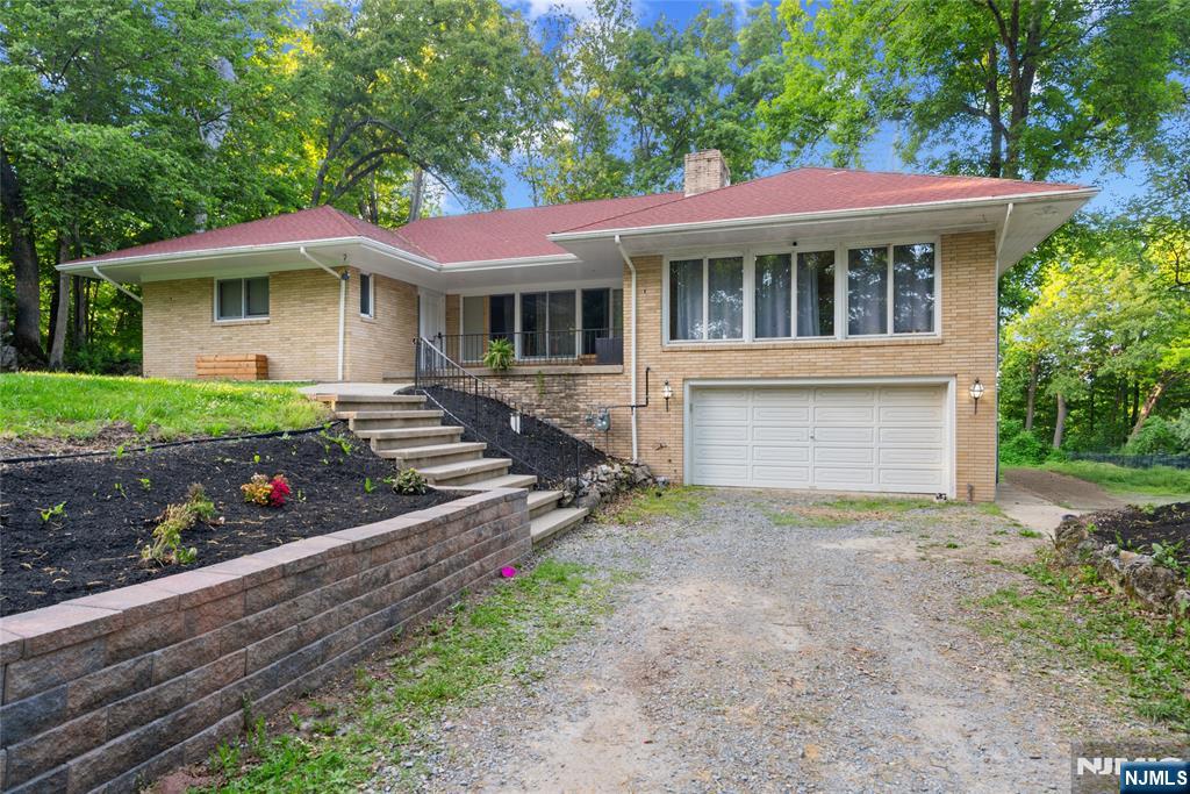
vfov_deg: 59.5
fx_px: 694
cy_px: 397
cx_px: 595
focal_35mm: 21
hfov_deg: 81.2
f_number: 9
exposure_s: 1/15
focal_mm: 21
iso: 250
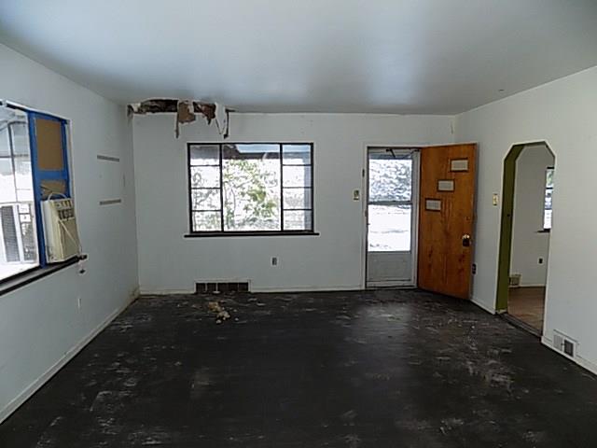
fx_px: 397
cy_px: 224
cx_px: 298
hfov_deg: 73.9
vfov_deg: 58.9
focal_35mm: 23
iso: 125
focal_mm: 4
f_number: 3.1
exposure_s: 1/30
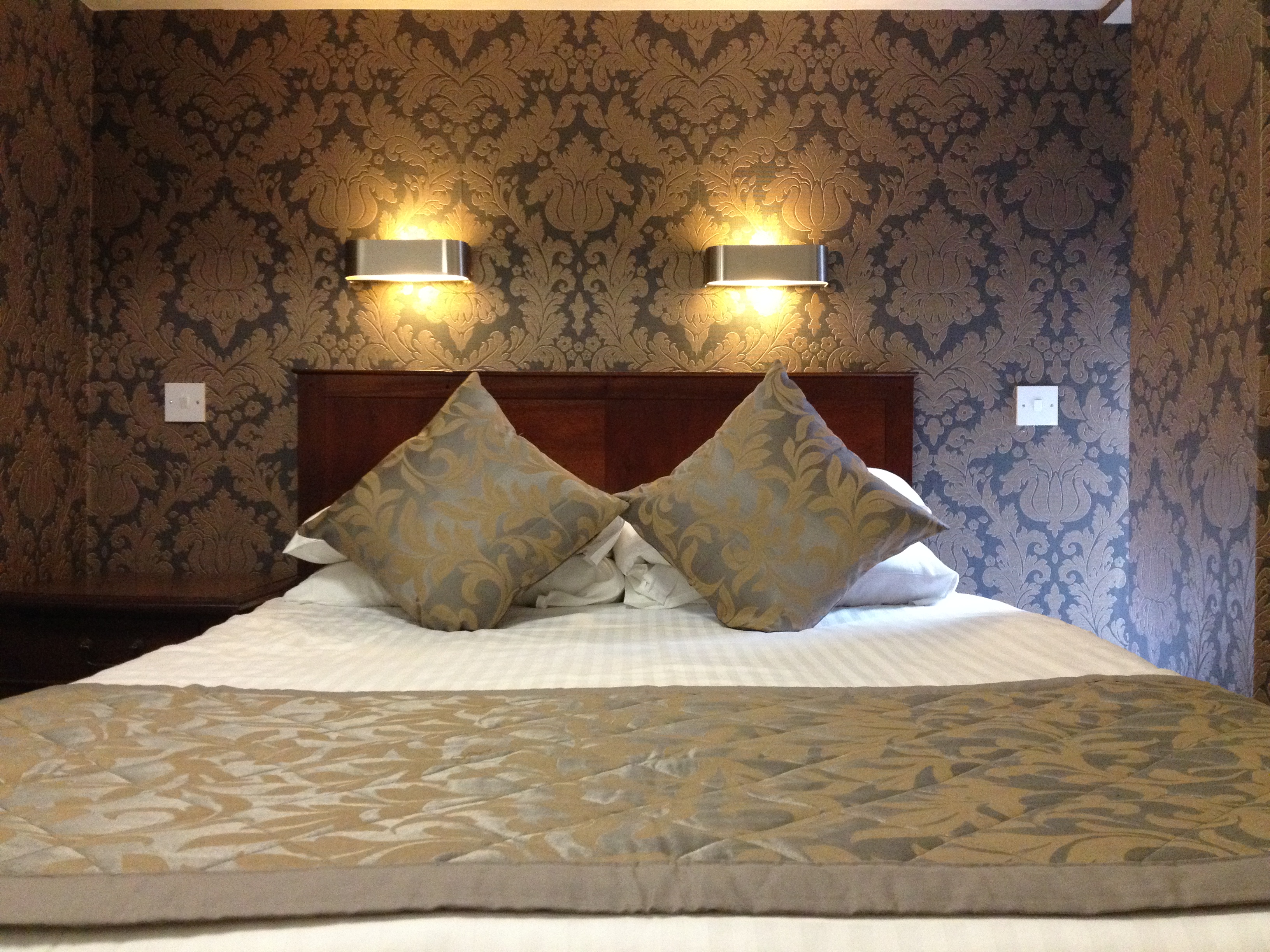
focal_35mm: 35
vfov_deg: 40.7
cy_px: 476
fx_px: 1284
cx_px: 635
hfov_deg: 52.6
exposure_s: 1/20
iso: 400
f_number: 2.4
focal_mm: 4.28
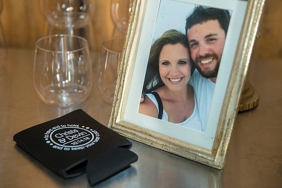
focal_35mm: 60
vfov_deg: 22.6
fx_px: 470
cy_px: 94
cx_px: 141
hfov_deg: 33.4
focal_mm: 60
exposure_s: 1/160
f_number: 3.5
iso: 1600
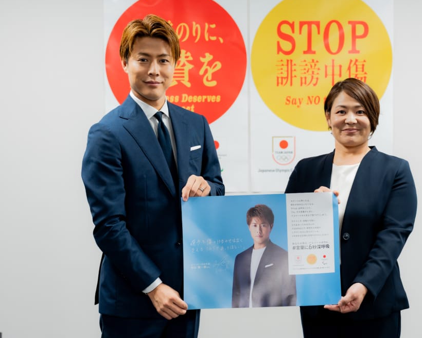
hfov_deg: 32.4
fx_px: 724
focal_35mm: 58
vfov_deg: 26.2
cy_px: 168
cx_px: 251
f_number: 3.2
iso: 800
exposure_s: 1/125
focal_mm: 50
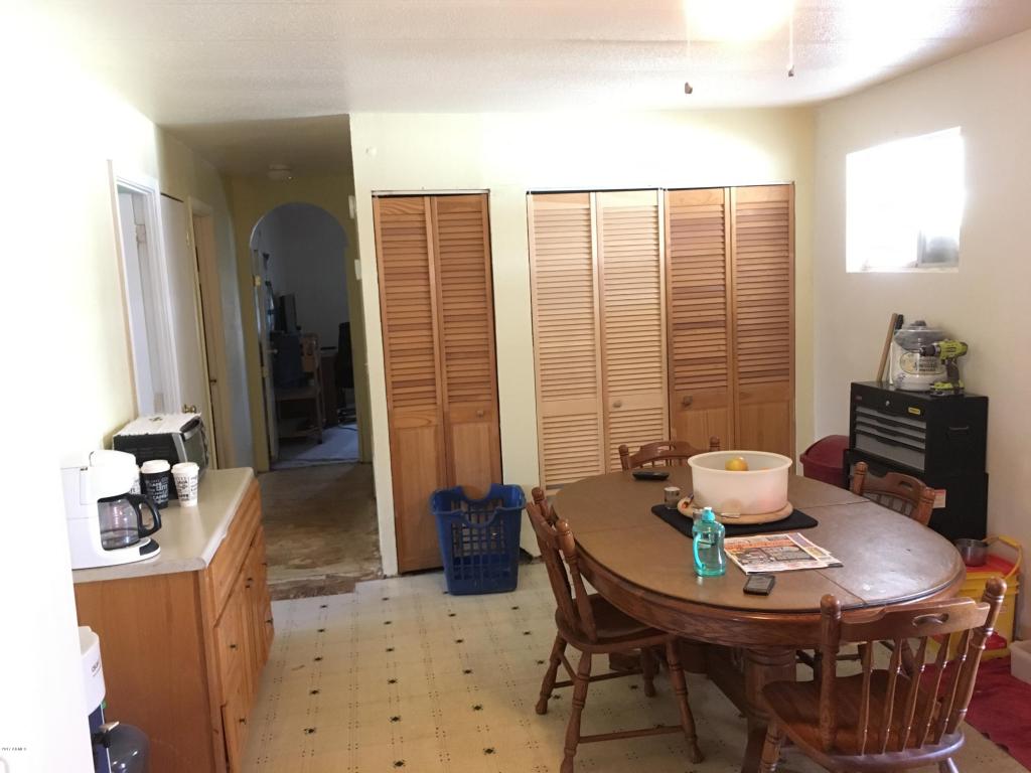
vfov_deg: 48.2
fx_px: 864
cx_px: 516
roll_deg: +3.3
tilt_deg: -8.4
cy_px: 386
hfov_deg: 61.7
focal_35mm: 29
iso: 200
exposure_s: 1/15
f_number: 2.2
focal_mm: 4.15
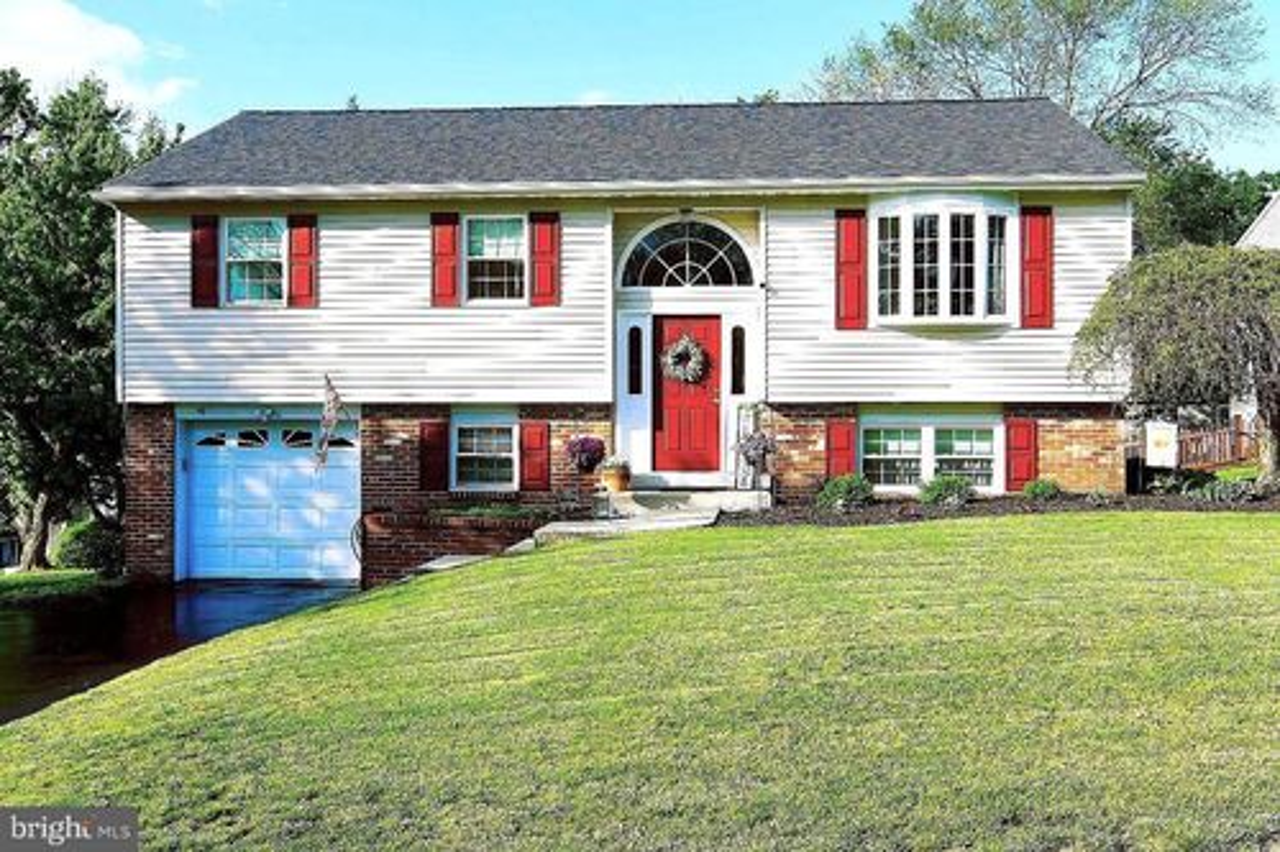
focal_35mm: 18
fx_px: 640
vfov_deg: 67.3
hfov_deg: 90.0
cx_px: 640
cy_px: 426
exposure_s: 1/125
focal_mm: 12
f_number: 5.6
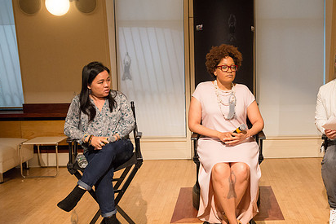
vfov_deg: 29.9
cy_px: 105
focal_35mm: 45
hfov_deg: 42.8
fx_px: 420
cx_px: 232
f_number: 4
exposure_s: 1/400
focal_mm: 32
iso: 2500
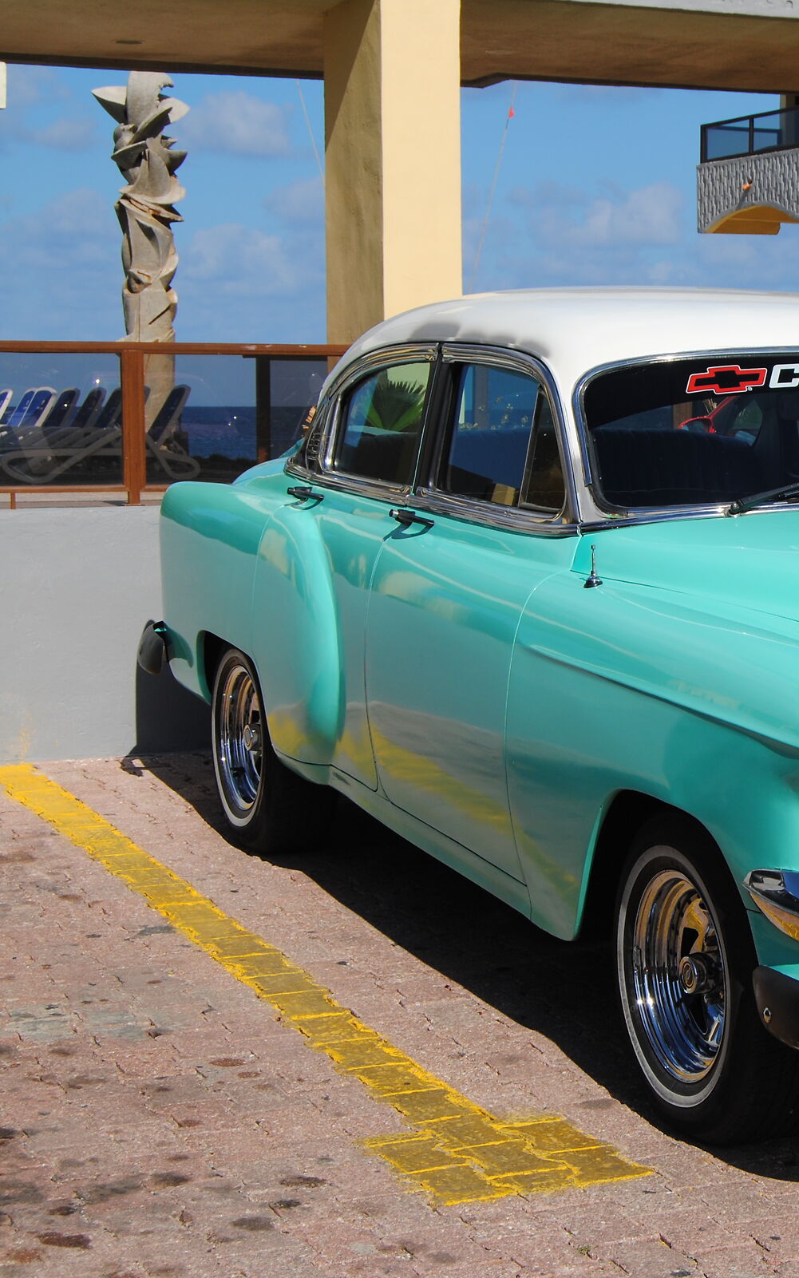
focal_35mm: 78
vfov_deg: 26.5
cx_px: 856
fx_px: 2717
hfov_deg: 16.3
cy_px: 641
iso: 100
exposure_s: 1/400
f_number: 10
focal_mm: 34
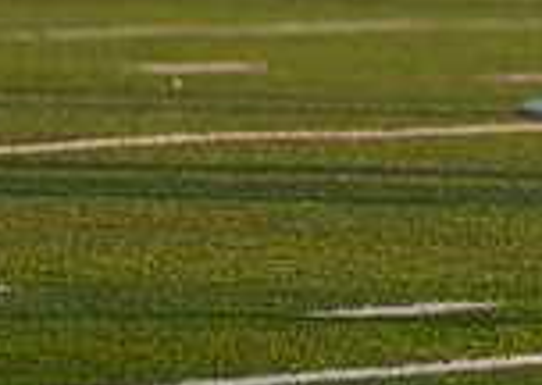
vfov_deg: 1.1
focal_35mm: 1296
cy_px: -544
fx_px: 19914
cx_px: 982
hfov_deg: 1.6
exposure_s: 1/1000
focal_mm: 200
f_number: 2.8
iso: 100
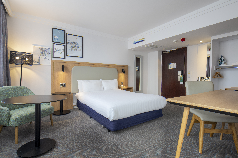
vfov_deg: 70.4
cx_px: 119
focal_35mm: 17
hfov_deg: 93.3
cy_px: 79
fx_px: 112
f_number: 16
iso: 125
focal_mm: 17
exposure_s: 2
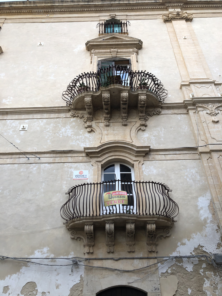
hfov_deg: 49.7
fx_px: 239
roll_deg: +1.2
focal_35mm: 28
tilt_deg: +37.7
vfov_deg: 63.4
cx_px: 111
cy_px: 148
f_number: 1.8
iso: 20
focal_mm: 4
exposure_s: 1/158
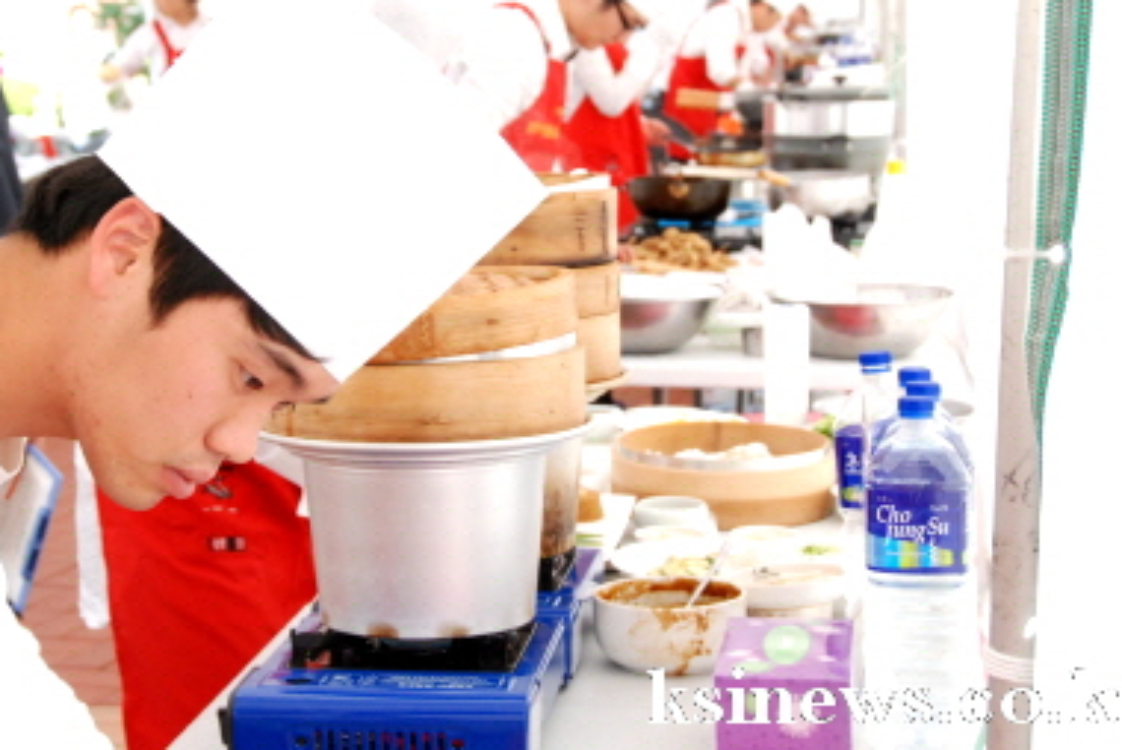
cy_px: 294
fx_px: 2464
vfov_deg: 17.3
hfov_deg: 25.6
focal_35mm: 79
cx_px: 475
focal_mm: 40
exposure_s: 1/250
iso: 800
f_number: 8
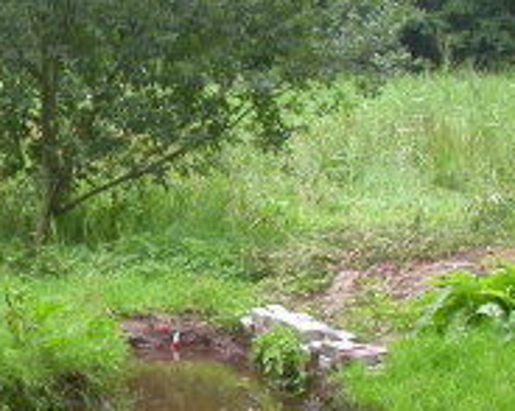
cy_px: 218
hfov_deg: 15.2
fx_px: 1843
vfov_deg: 12.7
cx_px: -132
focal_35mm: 121
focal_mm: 7.85
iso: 100
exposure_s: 1/89.4
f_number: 5.3
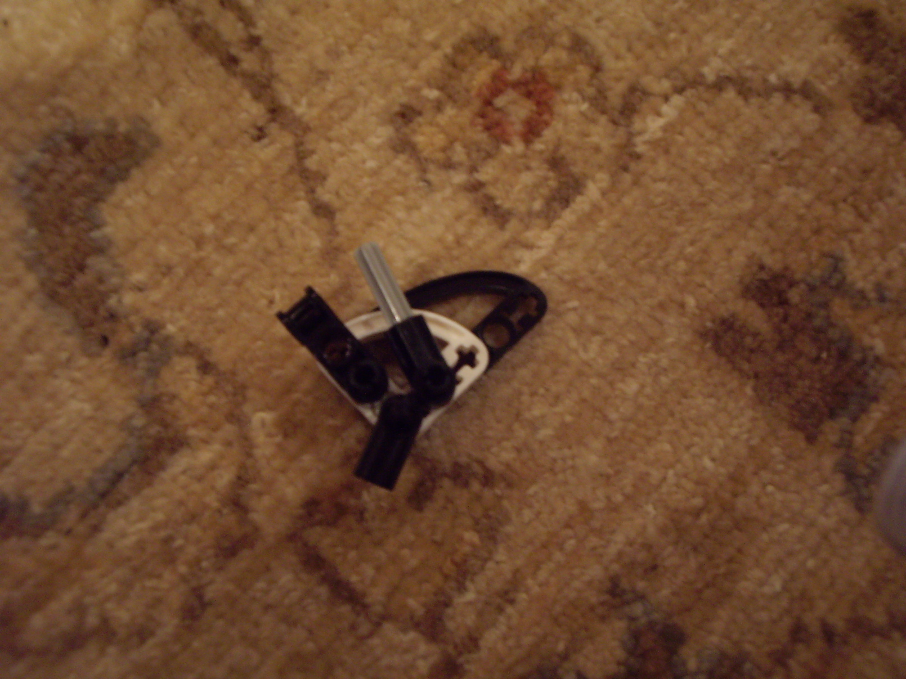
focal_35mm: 47
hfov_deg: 40.4
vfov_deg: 30.9
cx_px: 453
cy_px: 340
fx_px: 1230
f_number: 3
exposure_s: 1/4
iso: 200
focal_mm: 7.6
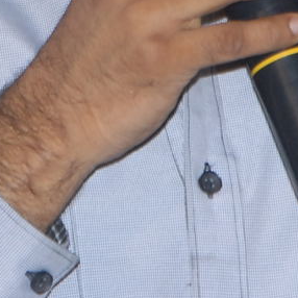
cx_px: 9
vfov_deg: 1.4
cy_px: -171
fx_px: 11853
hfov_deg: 1.4
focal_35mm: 1217
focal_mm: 170
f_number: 5.6
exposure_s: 1/125
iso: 500
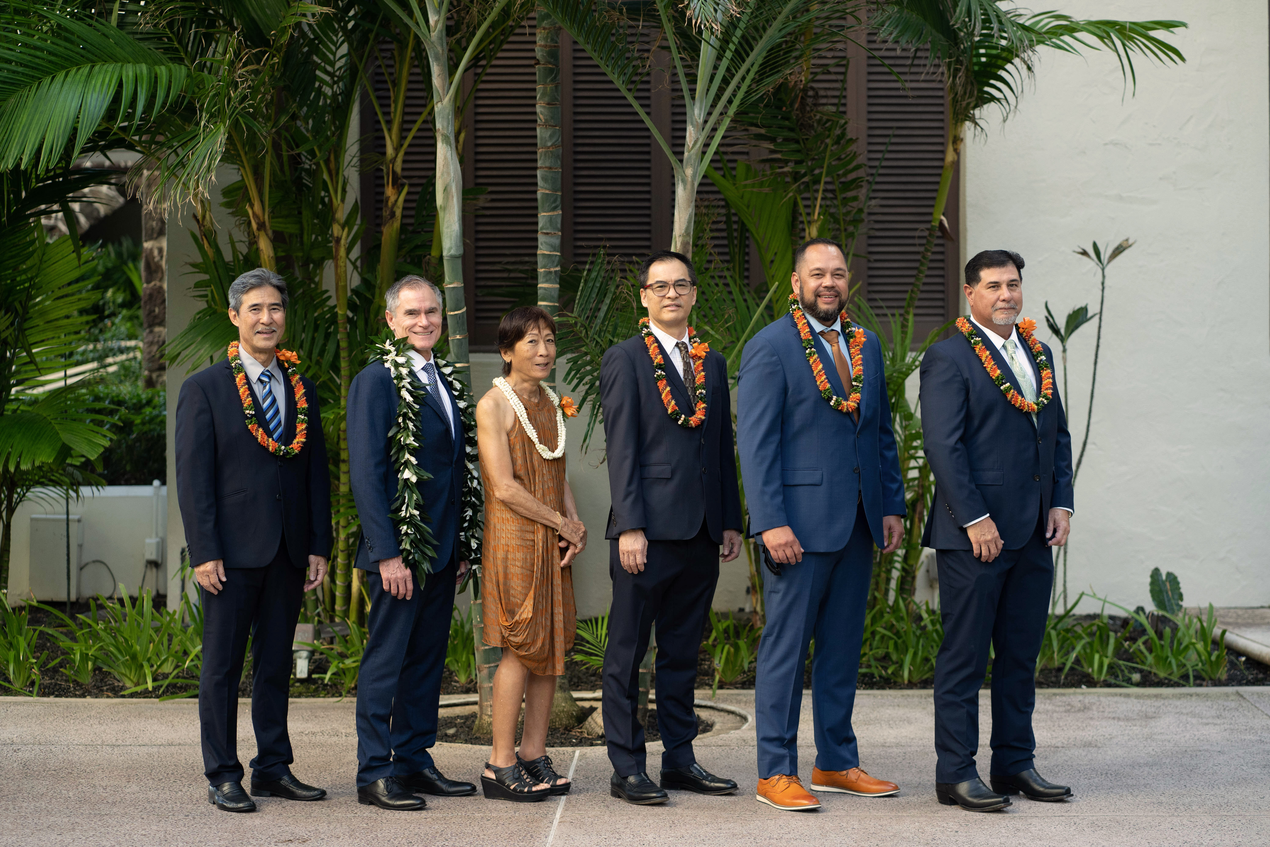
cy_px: 424
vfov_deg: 16.1
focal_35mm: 85
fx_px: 2998
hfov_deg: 23.9
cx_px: 635
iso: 640
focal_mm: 85
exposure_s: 1/800
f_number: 3.2
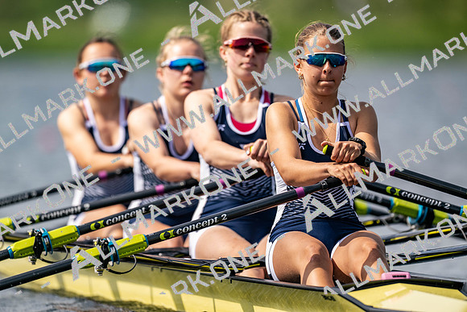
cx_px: 234
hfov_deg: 3.4
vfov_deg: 2.3
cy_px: 156
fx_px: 7785
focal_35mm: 600
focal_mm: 600
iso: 250
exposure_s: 1/2500
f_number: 4
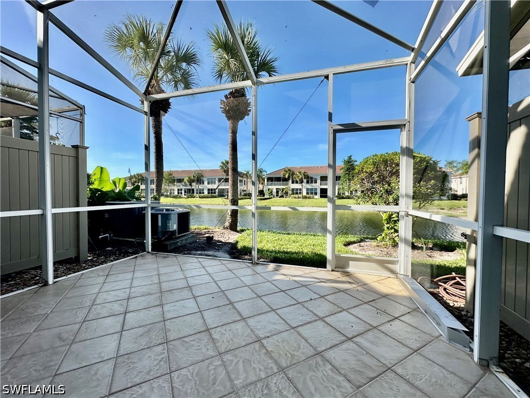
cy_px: 199
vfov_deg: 85.7
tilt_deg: -1.7
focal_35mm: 14
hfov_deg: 102.1
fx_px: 214
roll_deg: -0.6
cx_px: 265
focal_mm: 2.22
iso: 40
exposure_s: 1/849
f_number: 2.2
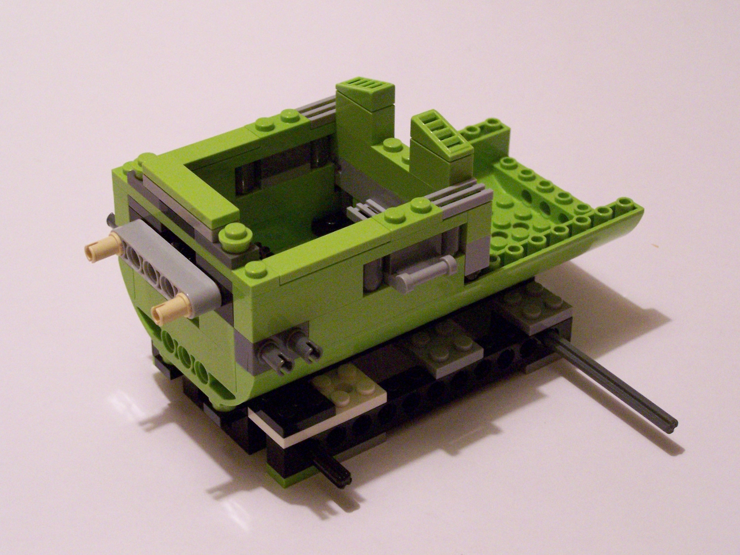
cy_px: 278
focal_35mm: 75
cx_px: 370
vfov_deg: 19.6
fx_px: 1603
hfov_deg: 26.0
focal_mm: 12.4
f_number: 3.2
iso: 400
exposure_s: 1/20
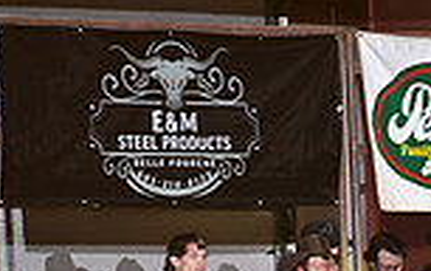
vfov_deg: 1.7
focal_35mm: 771
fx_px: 9066
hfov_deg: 2.7
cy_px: 541
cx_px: 755
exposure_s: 1/250
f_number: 3.2
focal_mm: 200
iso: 1600
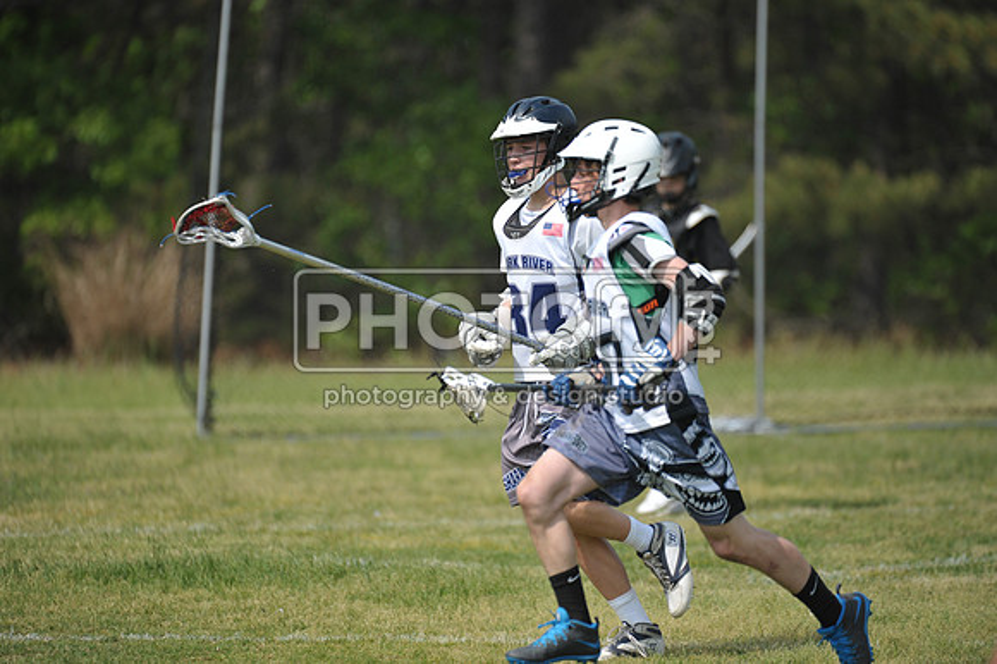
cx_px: 498
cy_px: 332
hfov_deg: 5.2
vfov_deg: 3.4
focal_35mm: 400
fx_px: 11071
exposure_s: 1/3200
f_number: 4
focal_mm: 400
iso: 640
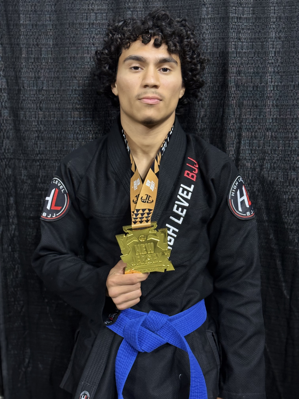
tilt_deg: -10.0
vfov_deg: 39.7
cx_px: 150
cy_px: 200
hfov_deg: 30.3
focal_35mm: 48
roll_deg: +1.0
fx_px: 553
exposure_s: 1/60
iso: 200
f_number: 1.78
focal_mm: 6.76
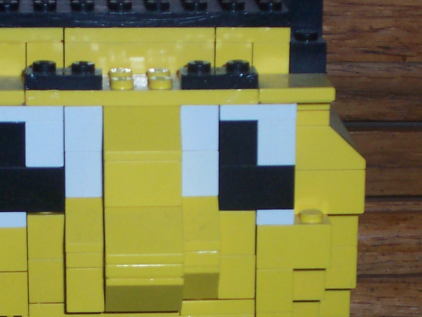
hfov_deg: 12.3
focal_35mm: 160
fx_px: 1950
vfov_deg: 9.2
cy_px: 298
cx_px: 151
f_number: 4
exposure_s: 1/90
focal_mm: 10.8
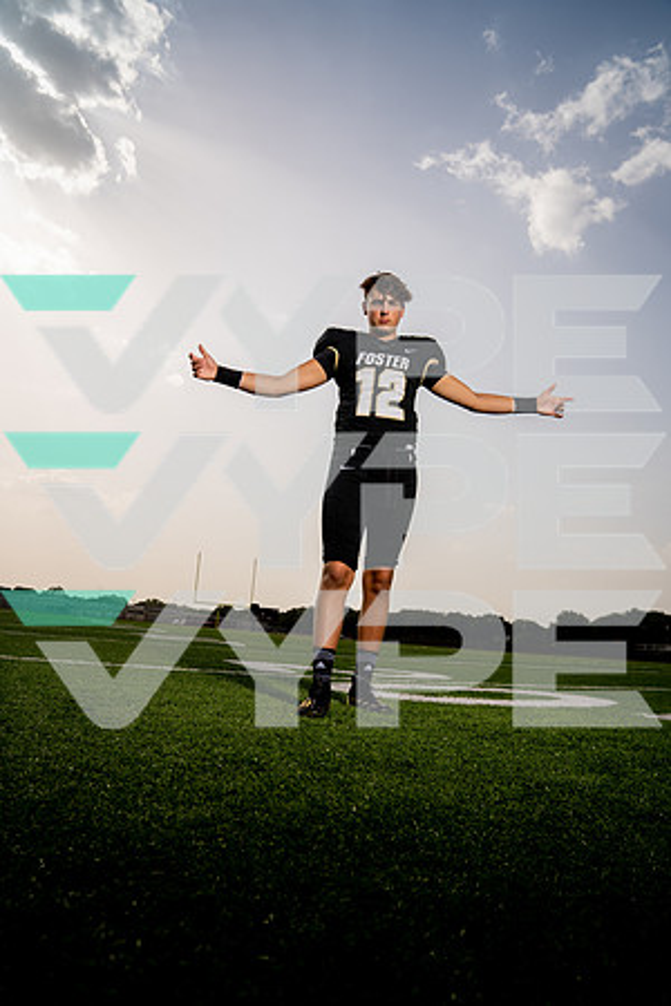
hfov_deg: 53.1
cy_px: 503
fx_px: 671
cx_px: 336
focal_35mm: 24
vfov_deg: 73.7
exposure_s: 1/1250
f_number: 4.5
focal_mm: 24
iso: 100
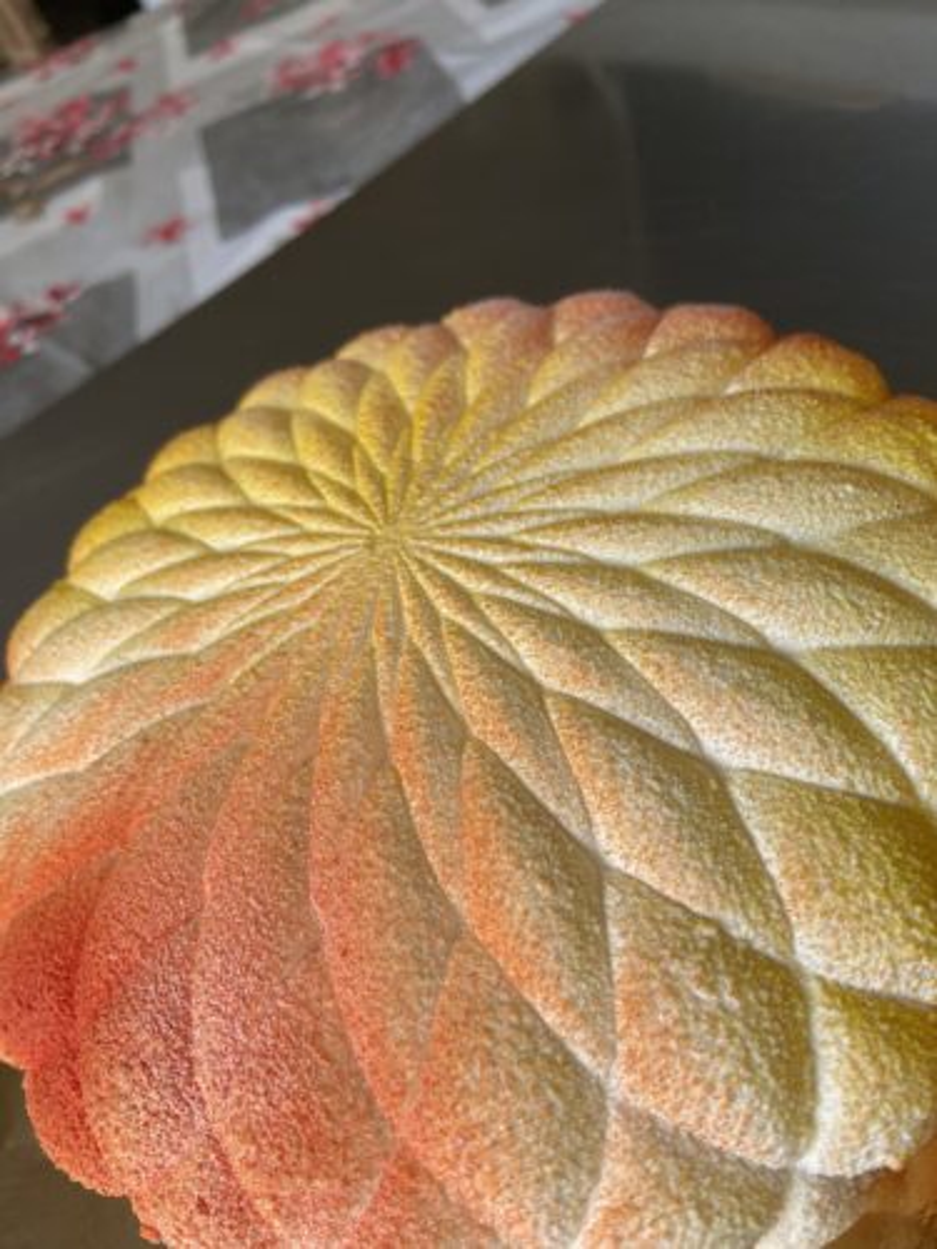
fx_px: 938
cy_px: 624
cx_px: 468
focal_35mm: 26
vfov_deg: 67.3
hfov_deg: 53.1
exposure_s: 1/121
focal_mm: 4.25
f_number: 1.8
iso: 64
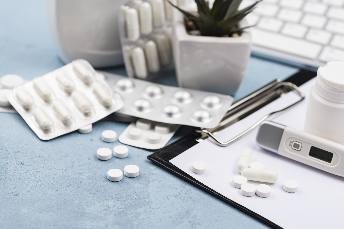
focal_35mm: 105
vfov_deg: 13.1
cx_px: 172
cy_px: 114
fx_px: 1004
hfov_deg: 19.4
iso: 100
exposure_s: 1/100
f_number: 9
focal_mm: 105
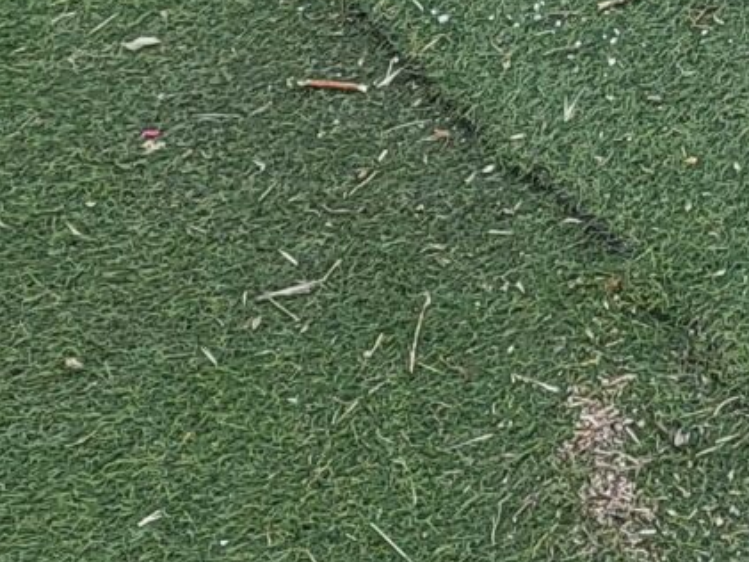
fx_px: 3420
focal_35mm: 158
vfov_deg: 8.3
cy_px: -991
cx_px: 1478
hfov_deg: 11.3
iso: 50
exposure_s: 1/156
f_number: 1.8
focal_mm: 4.25
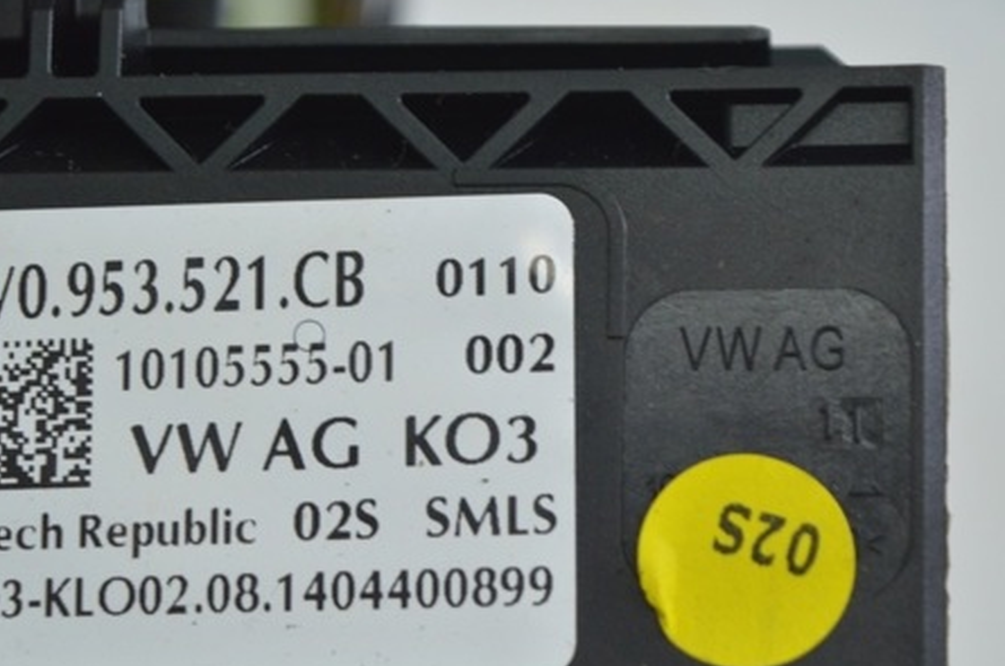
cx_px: 300
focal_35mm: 119
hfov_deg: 17.2
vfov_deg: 11.5
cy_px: 401
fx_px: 3308
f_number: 5.6
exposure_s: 1/40
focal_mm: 55
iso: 400
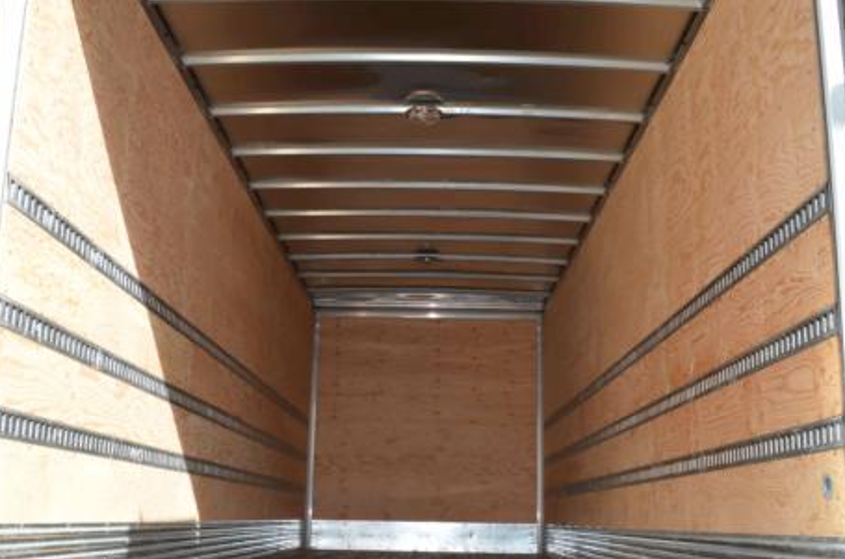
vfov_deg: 34.8
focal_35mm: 38
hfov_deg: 50.8
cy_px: 333
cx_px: 425
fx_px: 890
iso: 100
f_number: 7.1
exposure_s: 1/200
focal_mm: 18
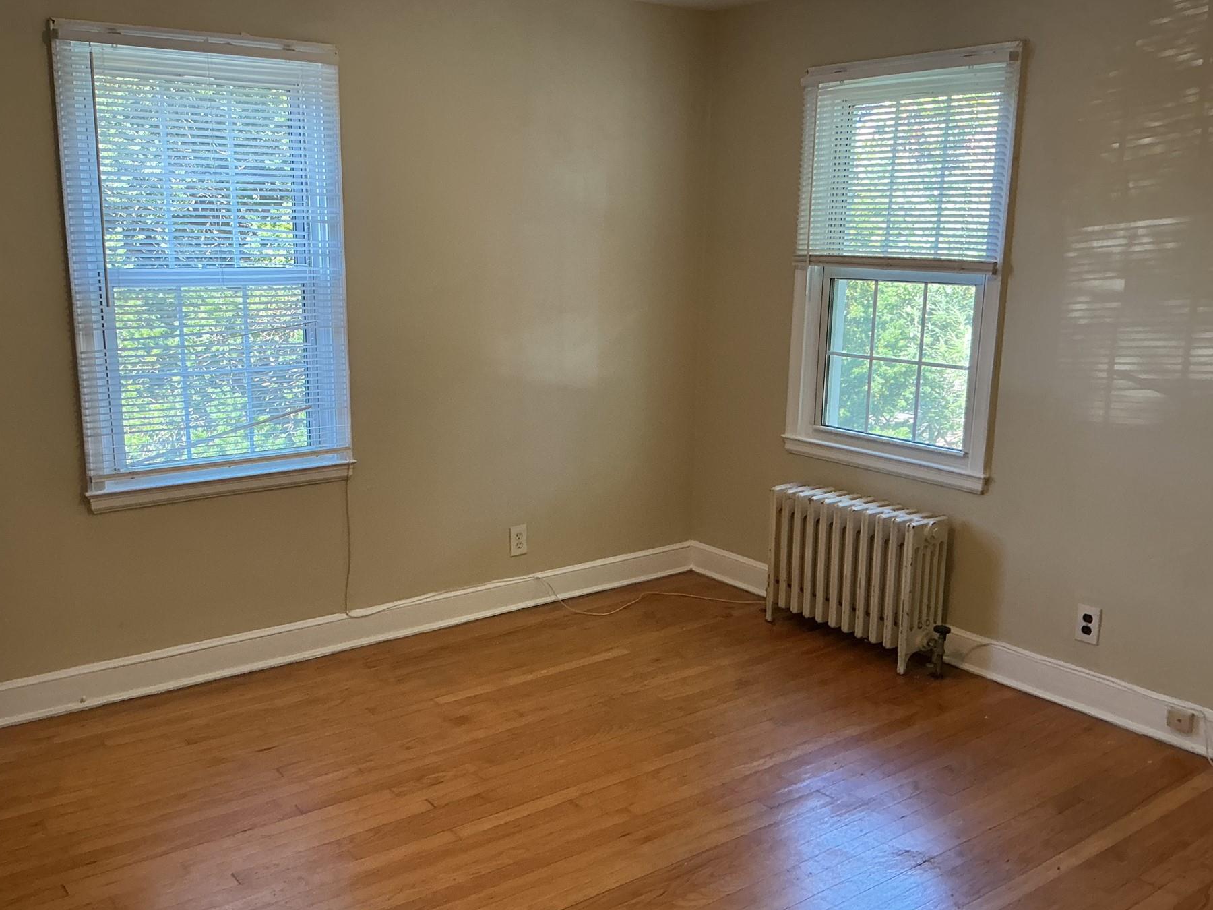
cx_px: 545
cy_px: 474
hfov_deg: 55.2
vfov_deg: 42.9
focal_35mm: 33
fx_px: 1156
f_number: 1.8
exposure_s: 1/60
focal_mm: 3
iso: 80
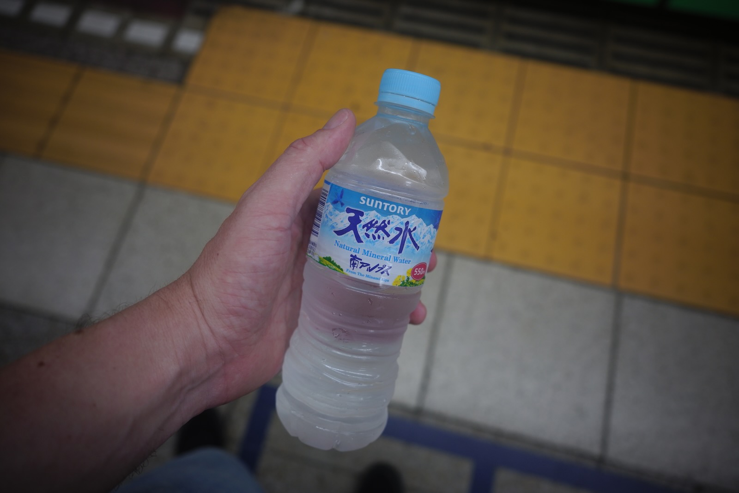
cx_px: 370
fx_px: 493
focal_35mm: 24
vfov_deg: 53.1
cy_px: 246
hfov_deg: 73.7
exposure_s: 1/160
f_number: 3.5
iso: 800
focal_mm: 24
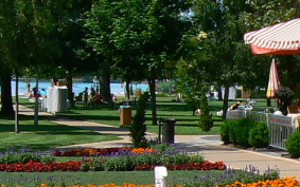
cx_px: 265
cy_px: 136
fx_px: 1178
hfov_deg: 14.4
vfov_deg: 9.1
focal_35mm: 144
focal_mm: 6.2
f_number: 5.6
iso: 80
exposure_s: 1/400
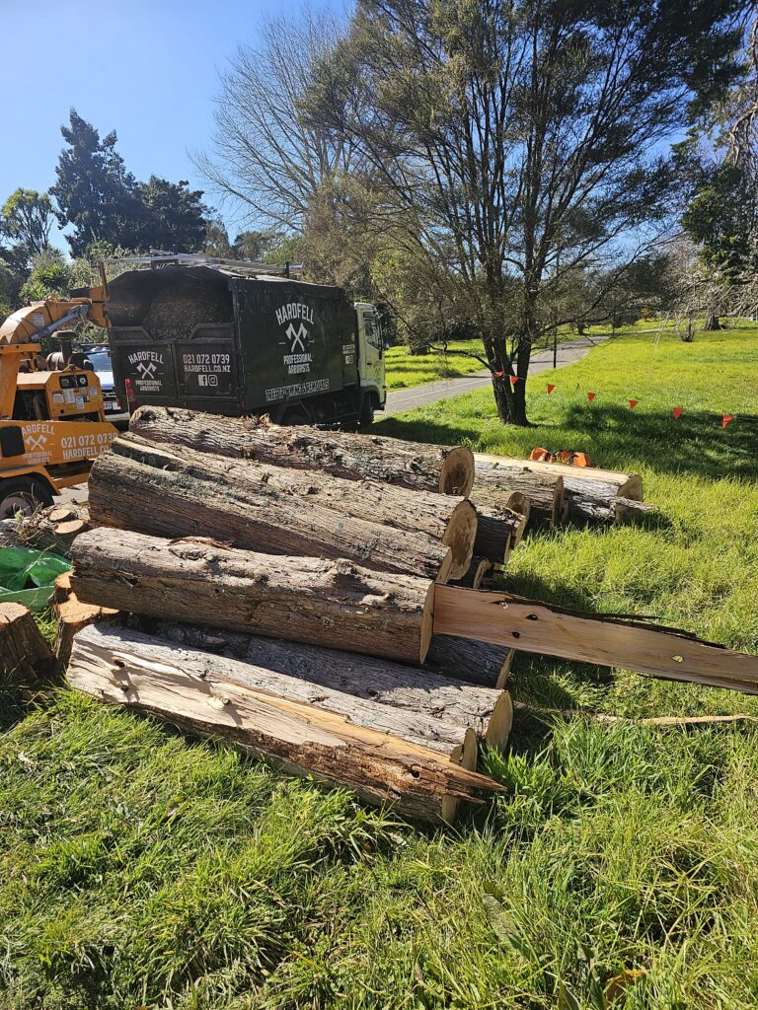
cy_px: 505
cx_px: 379
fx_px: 672
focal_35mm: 23
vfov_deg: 73.9
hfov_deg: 58.9
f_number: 1.7
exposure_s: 1/596
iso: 12
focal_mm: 6.3
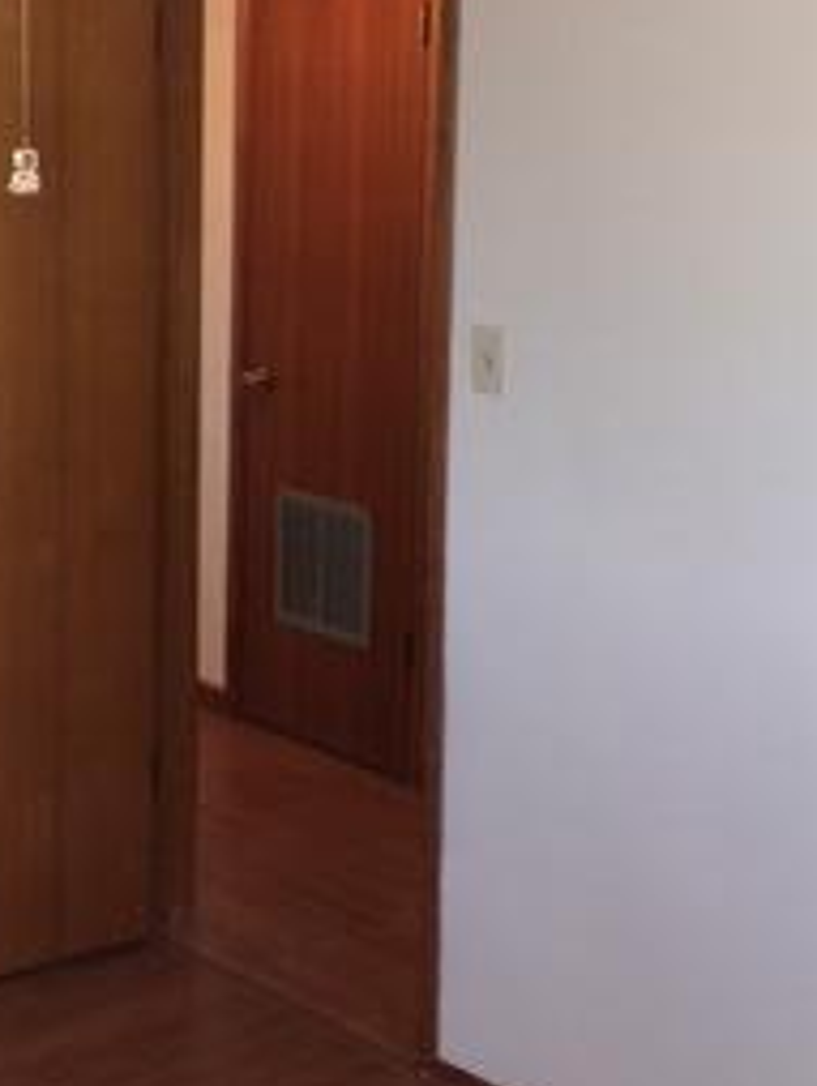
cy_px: 291
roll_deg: -0.2
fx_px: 2293
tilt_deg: -8.1
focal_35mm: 73
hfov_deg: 19.8
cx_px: 73
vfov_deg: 26.4
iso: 40
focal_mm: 4.15
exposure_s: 1/30
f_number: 2.2
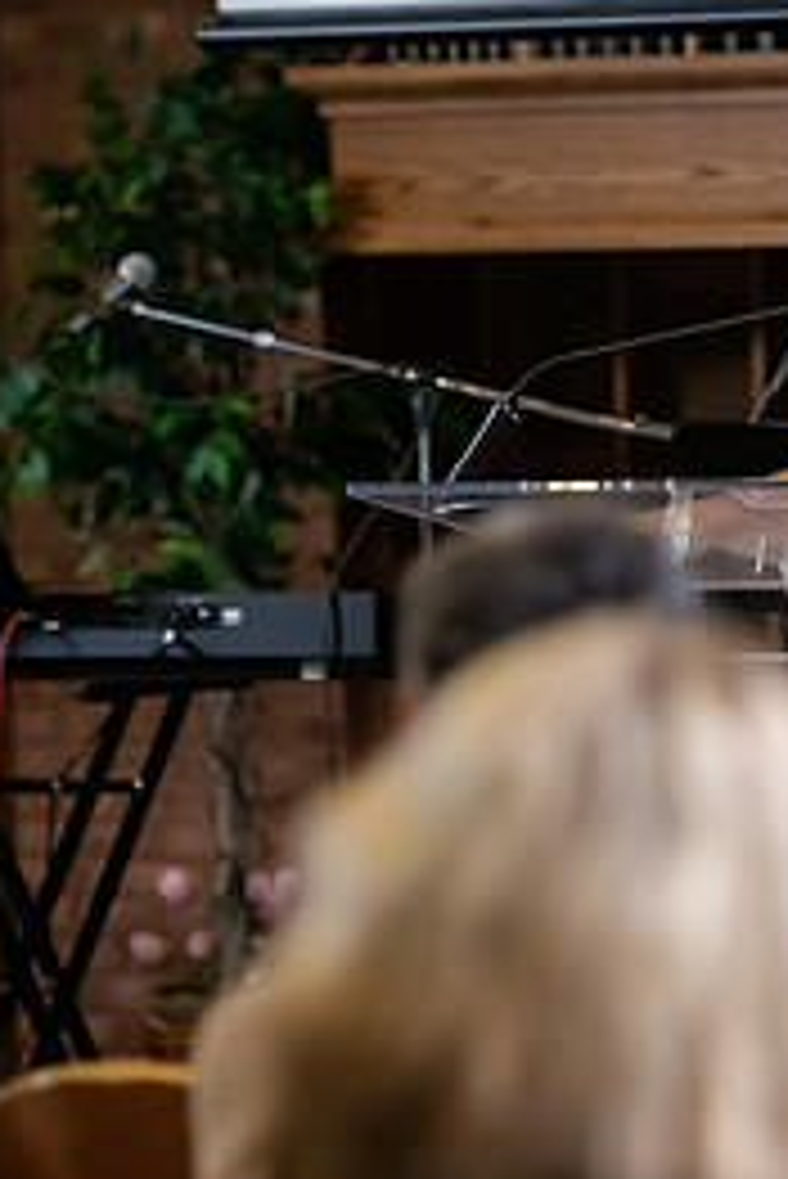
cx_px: 1148
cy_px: 578
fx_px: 9443
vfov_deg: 7.1
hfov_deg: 4.7
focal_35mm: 288
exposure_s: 1/160
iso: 2000
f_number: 2.8
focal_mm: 130
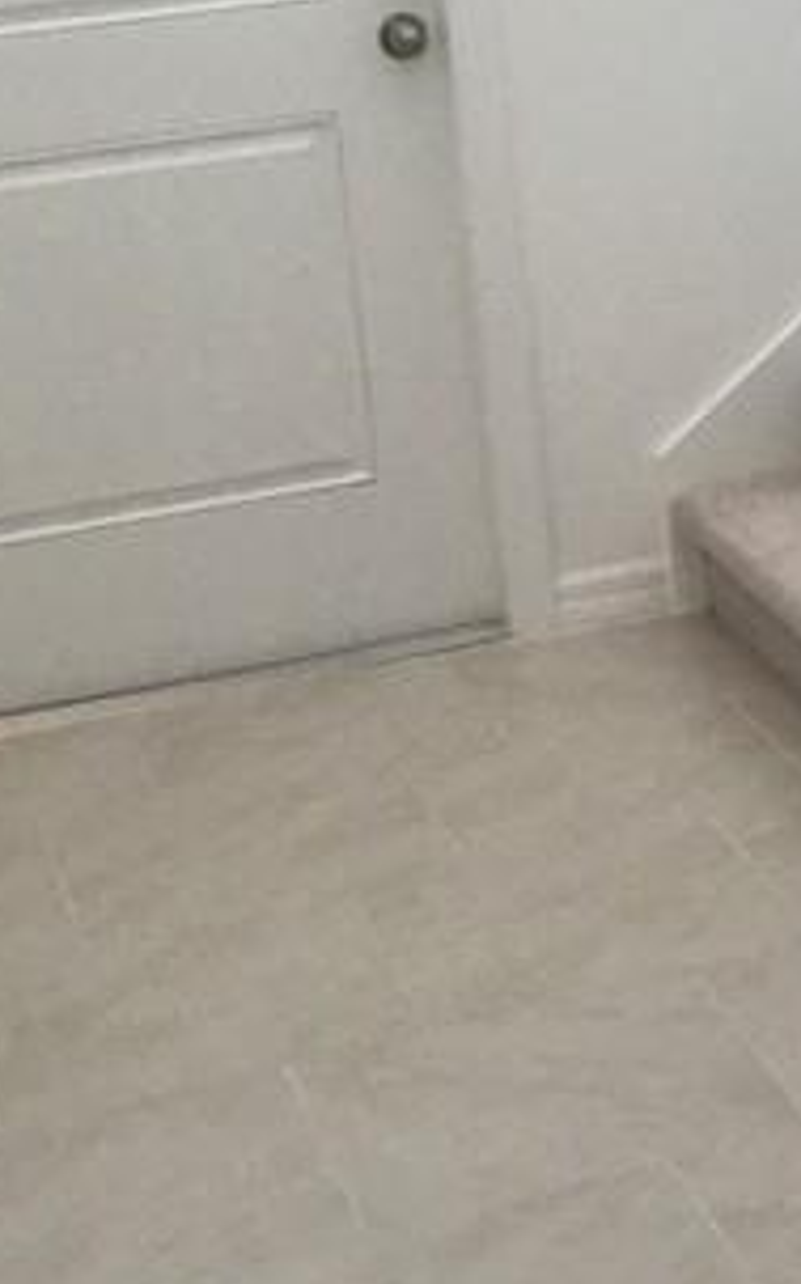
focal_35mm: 104
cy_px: 246
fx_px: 3638
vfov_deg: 19.8
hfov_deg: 12.0
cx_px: 1191
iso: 40
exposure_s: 1/30
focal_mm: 4.15
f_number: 2.2
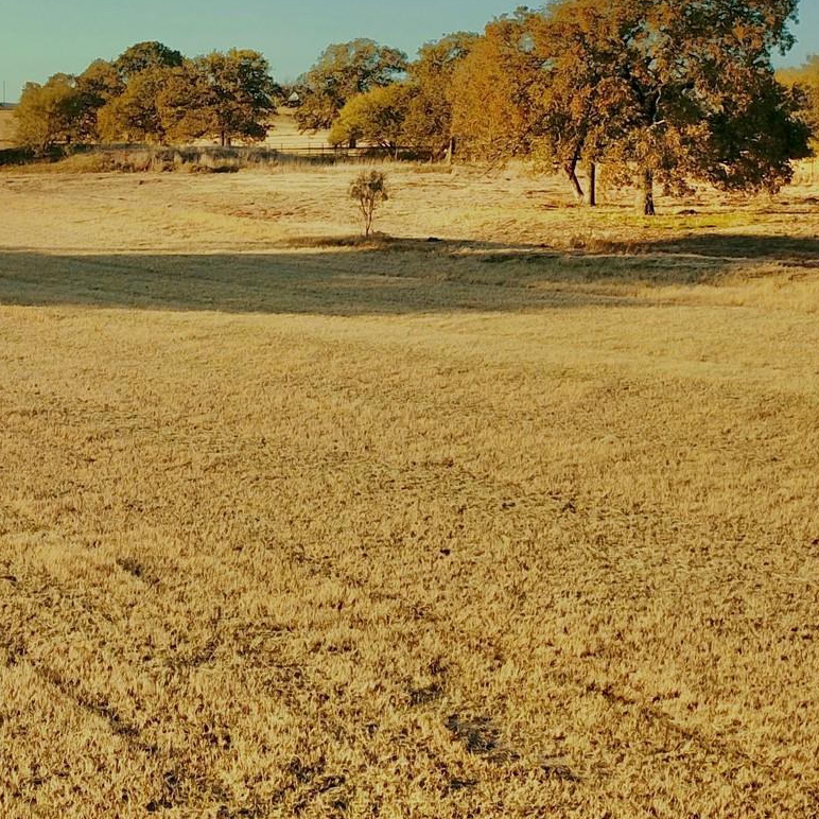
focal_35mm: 61
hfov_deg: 26.5
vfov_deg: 28.1
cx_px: -24
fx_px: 1633
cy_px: 344
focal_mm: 4.73
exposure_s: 1/499
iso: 100
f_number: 2.2
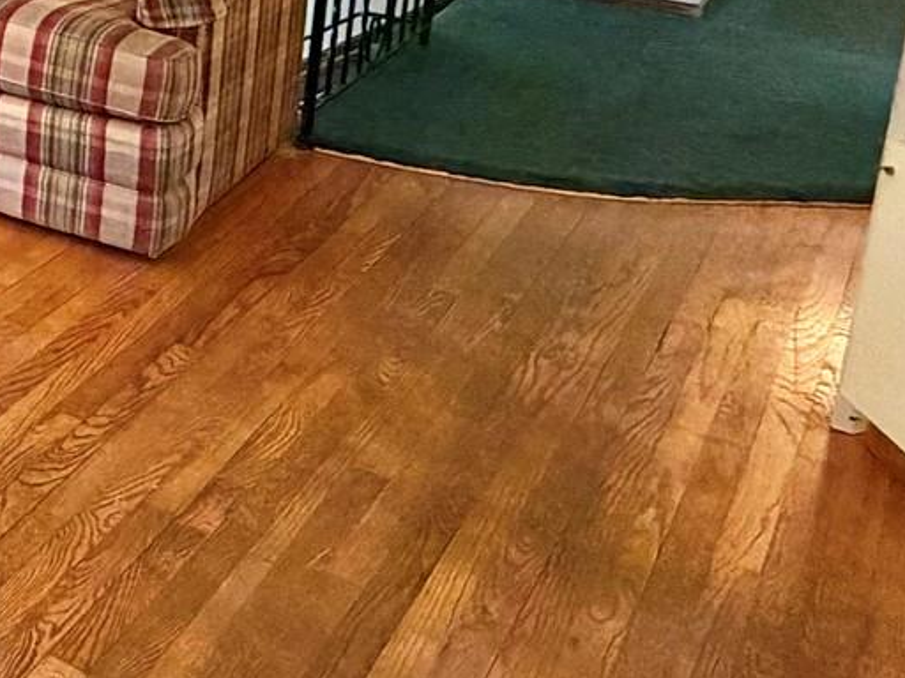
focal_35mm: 56
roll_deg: +1.9
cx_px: -530
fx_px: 1464
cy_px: -106
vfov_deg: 24.1
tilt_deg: -11.6
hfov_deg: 24.5
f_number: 2.2
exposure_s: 1/60
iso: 500
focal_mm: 2.22
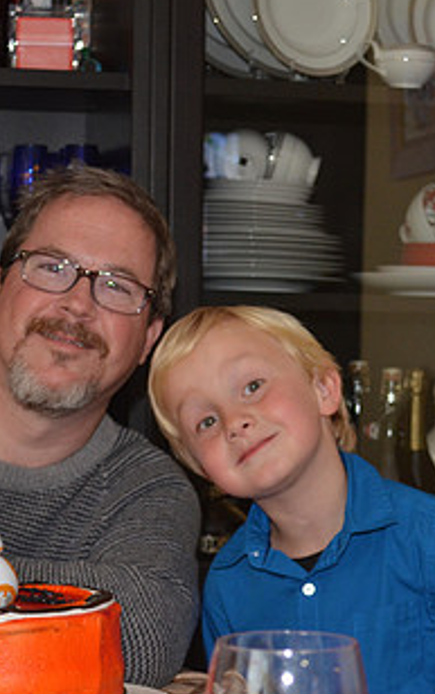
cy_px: 331
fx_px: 2064
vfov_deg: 19.1
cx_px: 304
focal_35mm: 109
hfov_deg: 12.0
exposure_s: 1/60
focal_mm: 38
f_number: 5
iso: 800
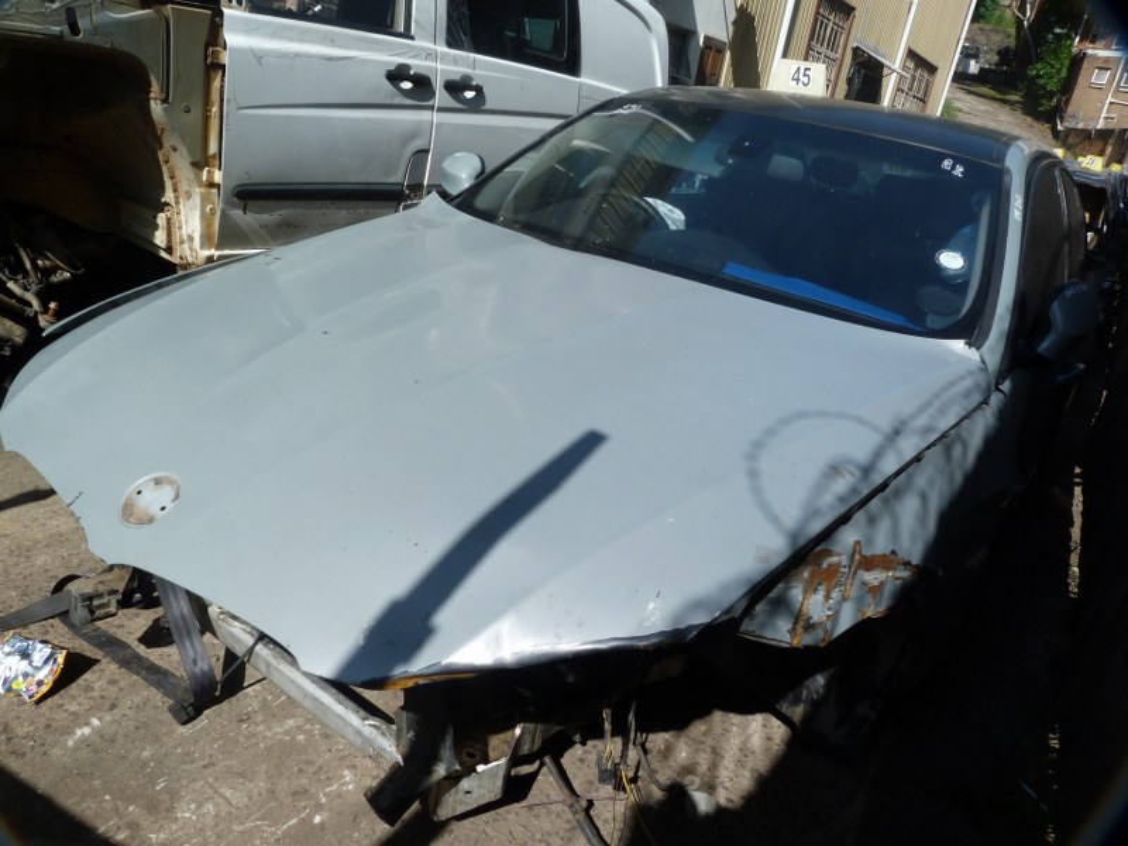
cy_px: 423
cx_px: 564
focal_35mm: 25
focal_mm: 4.5
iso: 80
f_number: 5.6
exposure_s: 1/320
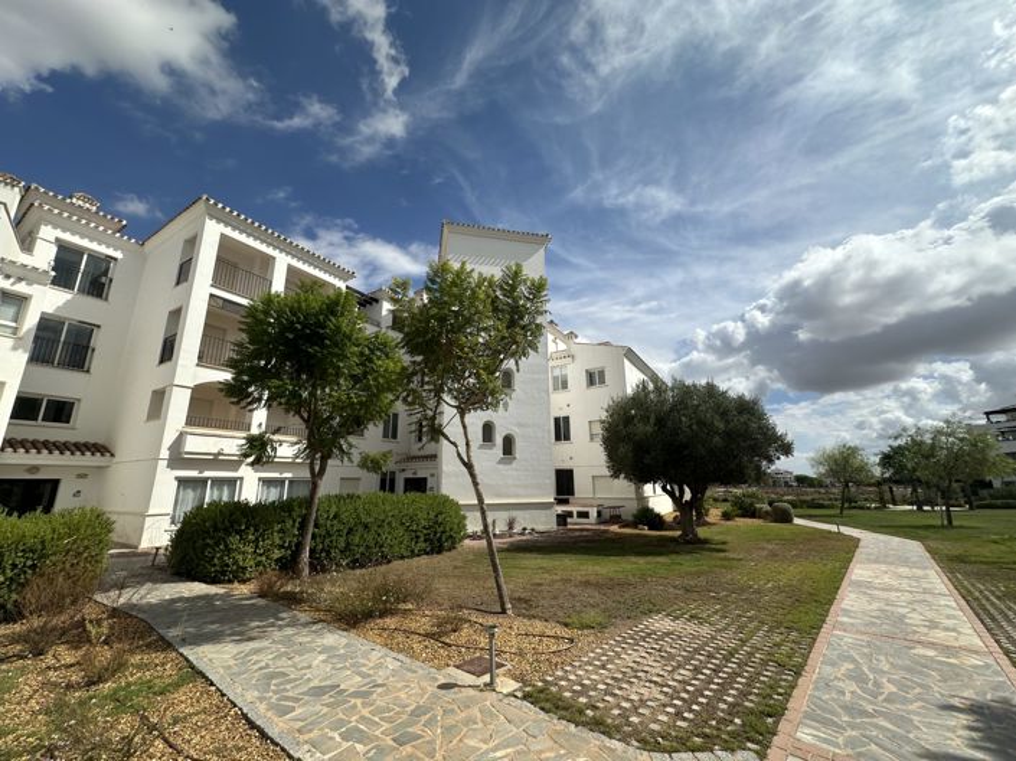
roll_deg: +0.6
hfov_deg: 102.1
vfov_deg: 85.6
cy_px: 380
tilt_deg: +13.2
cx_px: 508
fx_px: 411
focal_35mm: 14
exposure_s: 1/3300
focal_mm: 2.22
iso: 50
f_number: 2.2
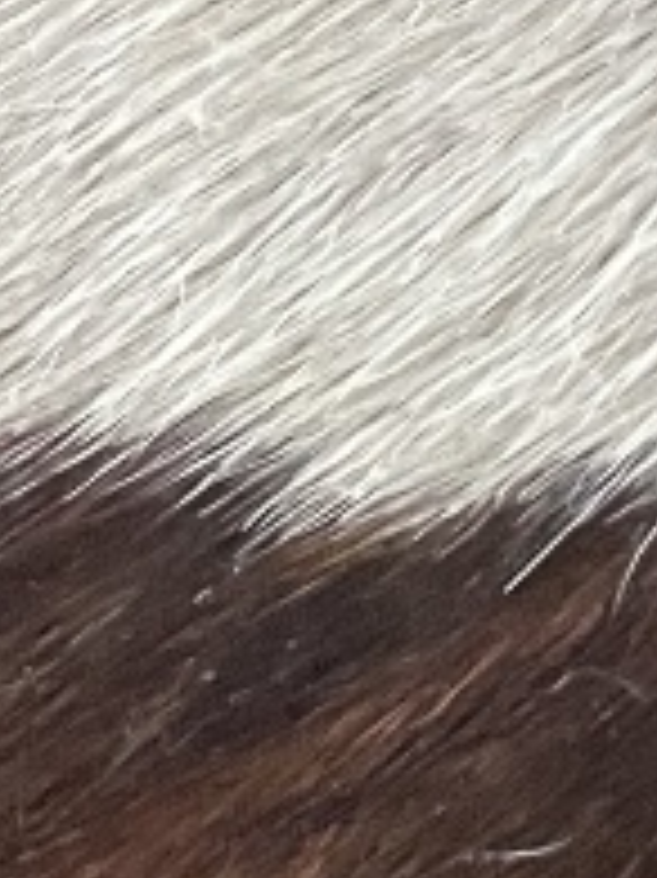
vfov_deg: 10.0
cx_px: 1746
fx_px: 4053
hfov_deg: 8.3
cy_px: -1531
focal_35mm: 160
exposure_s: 1/50
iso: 500
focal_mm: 4.2
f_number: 1.6
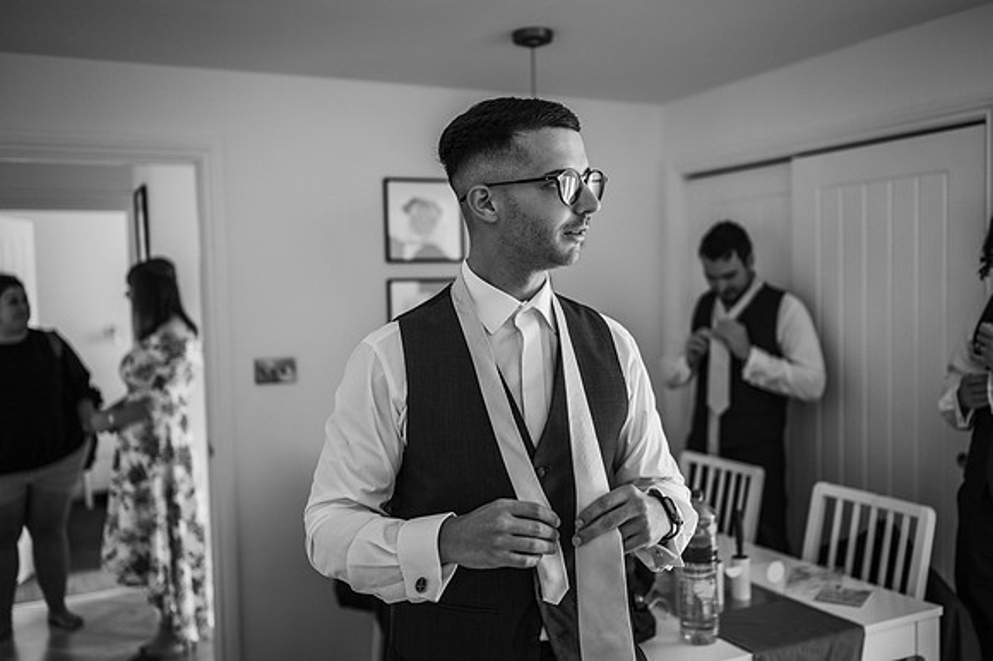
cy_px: 330
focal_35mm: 35
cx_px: 496
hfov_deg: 54.5
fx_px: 965
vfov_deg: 37.8
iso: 360
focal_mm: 35
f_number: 2
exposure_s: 1/200
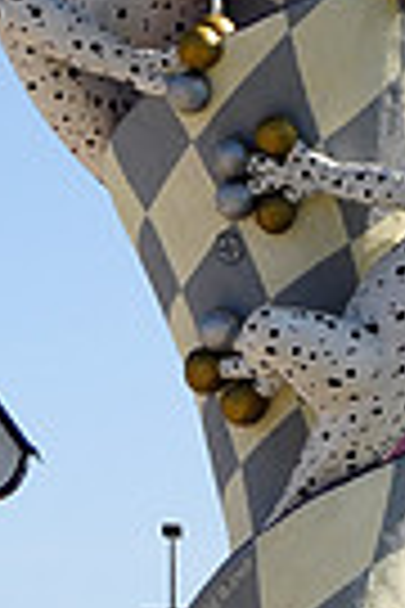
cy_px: 207
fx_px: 4337
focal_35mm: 257
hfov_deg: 5.3
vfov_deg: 8.0
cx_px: 133
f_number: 6.3
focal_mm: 40
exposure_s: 1/1000
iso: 200
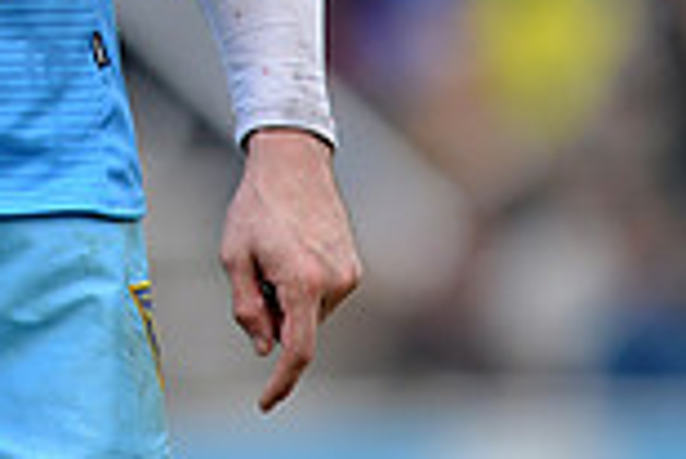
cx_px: 22
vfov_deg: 0.9
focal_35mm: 1582
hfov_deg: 1.3
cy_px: -345
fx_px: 30174
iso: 800
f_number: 4
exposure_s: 1/1000
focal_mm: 420
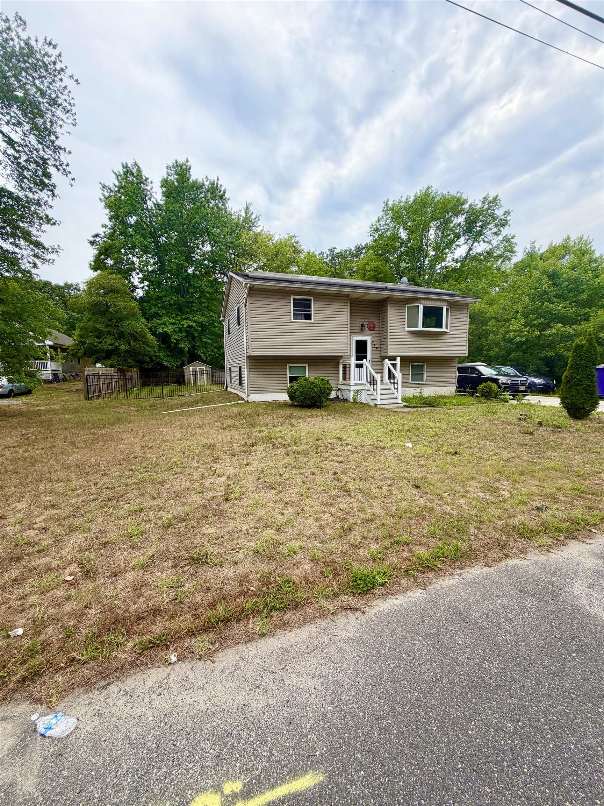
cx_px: 302
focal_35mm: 14
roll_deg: +0.2
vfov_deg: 102.1
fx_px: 326
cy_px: 403
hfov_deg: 85.7
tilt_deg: -5.6
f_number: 2.2
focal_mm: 2.22
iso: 20
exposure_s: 1/901
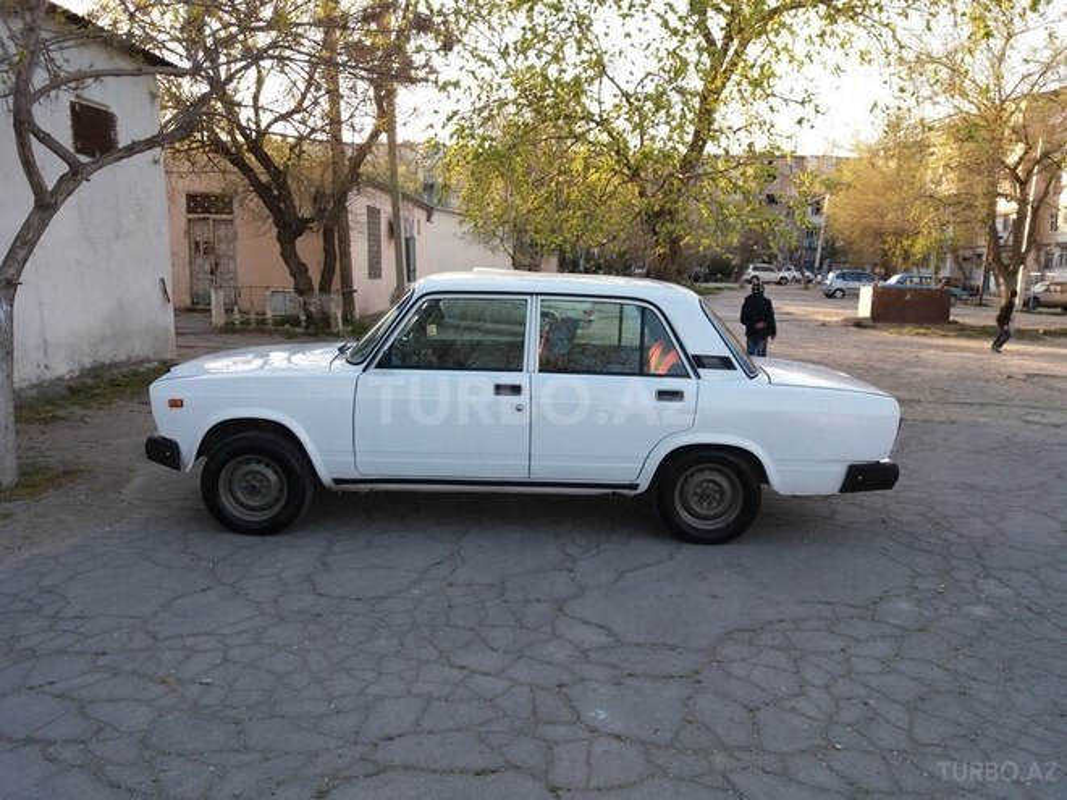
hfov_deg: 63.4
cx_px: 534
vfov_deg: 49.7
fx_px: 863
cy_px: 400
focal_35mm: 28
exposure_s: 1/240
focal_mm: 3.7
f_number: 1.9
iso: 64
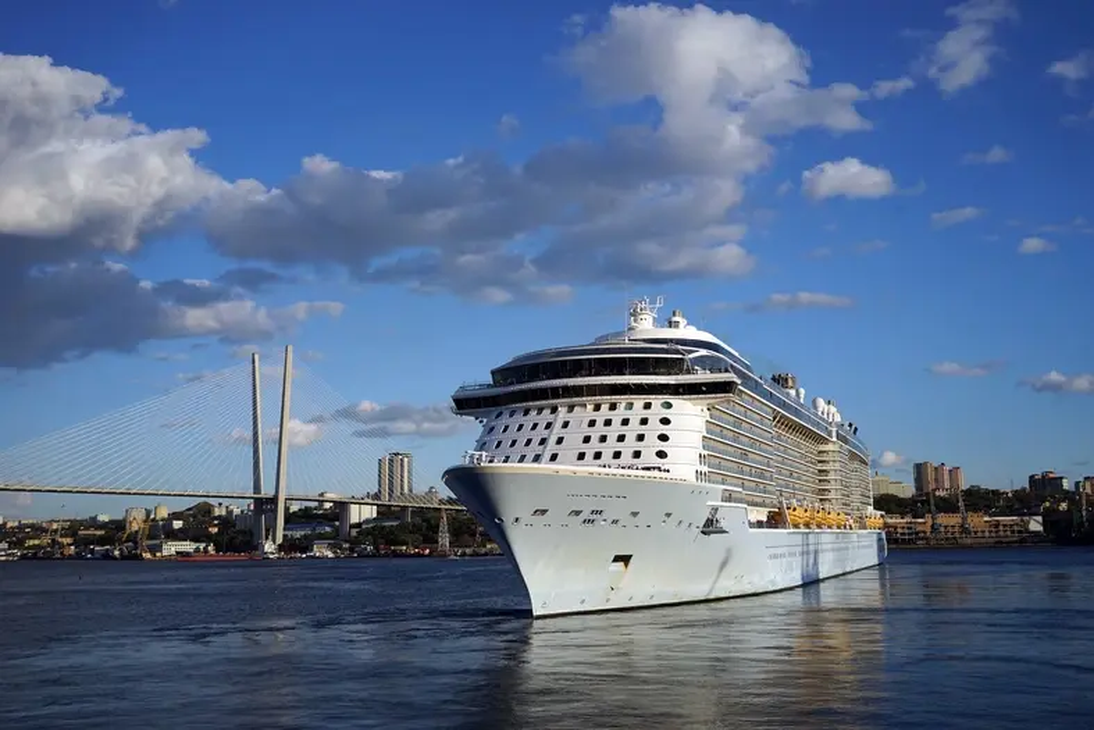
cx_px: 547
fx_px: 1064
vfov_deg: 37.9
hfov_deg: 54.4
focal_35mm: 35
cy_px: 365
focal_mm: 35
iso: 100
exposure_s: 1/320
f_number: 8
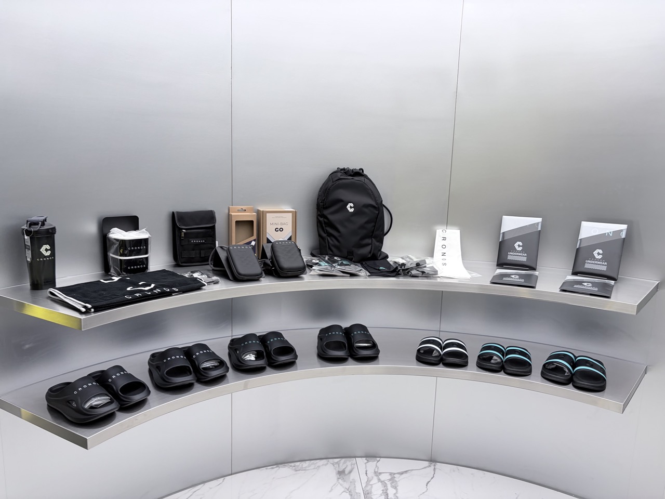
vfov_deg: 53.1
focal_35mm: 26
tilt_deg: -7.6
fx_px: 499
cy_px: 250
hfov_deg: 67.3
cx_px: 332
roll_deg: -2.6
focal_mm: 5.96
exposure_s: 1/122
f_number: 1.6
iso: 50
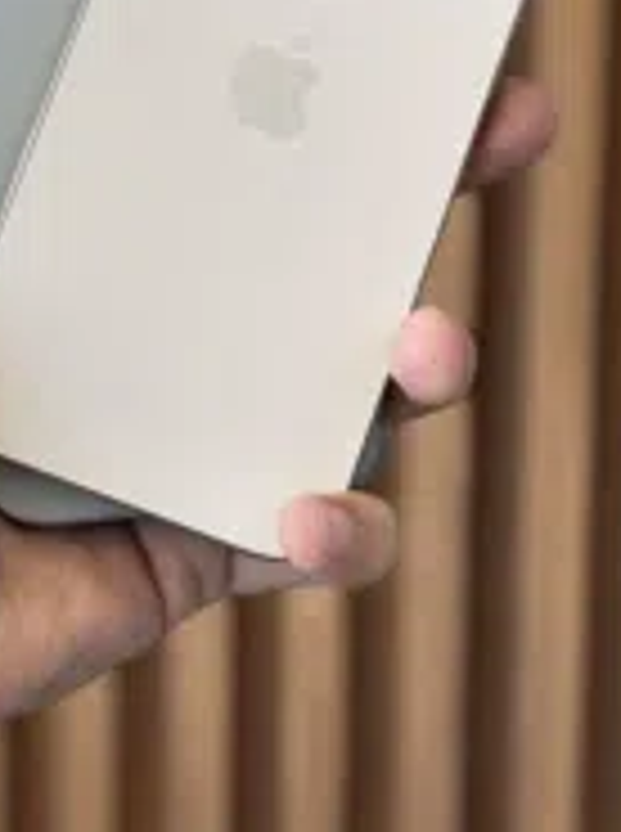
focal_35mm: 104
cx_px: 104
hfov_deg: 14.1
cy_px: 94
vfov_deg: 18.6
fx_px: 2496
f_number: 1.78
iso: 80
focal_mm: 6.86
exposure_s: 1/250
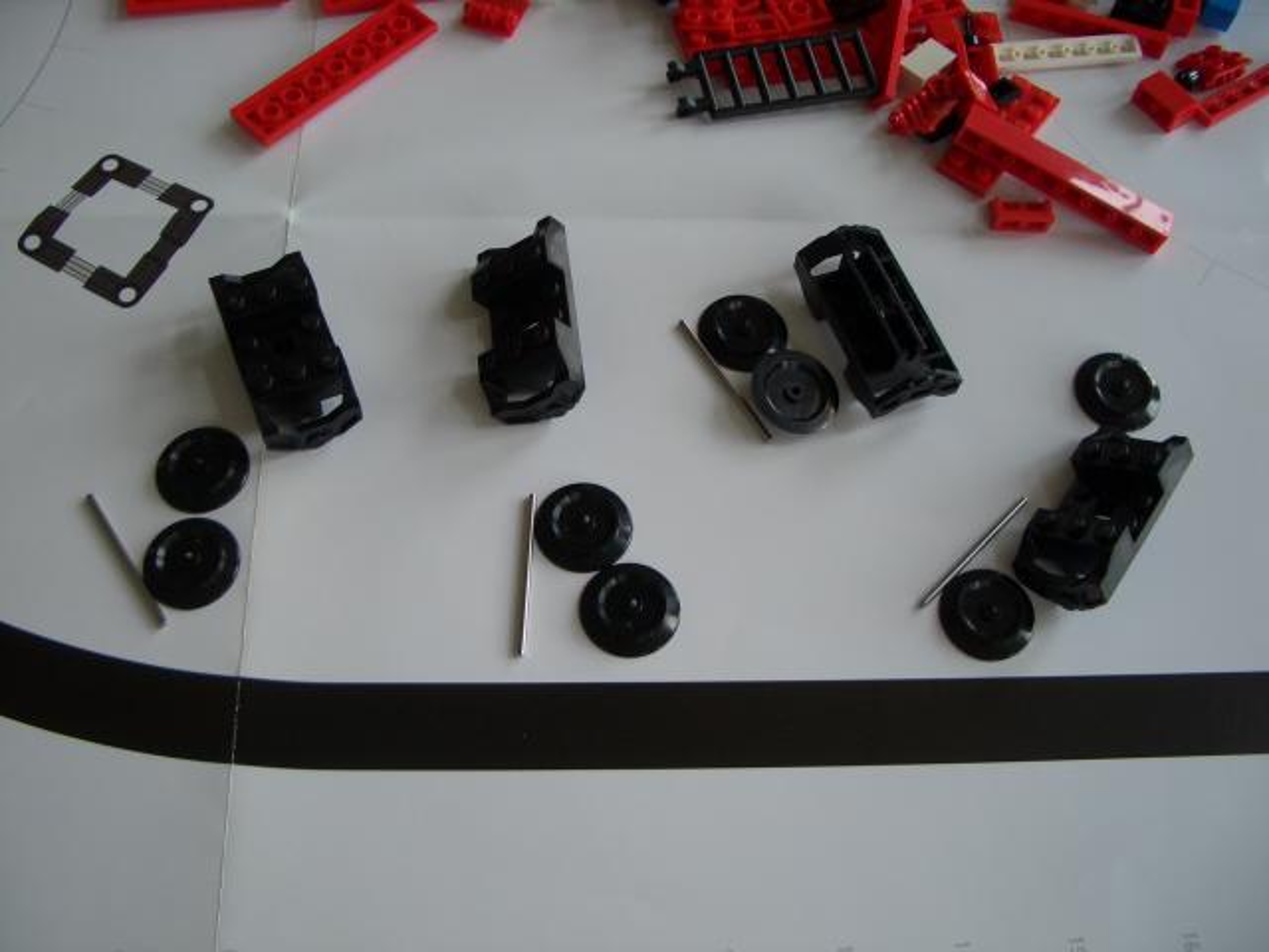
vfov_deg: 40.7
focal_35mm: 35
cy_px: 476
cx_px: 634
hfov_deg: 52.6
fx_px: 1283
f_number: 2.6
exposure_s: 1/125
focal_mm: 5.8
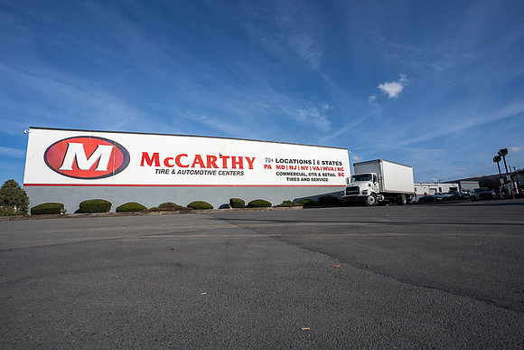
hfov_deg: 93.3
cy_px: 175
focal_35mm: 17
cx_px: 262
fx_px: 247
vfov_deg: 70.5
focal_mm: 17
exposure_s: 1/1000
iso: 125
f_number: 7.1
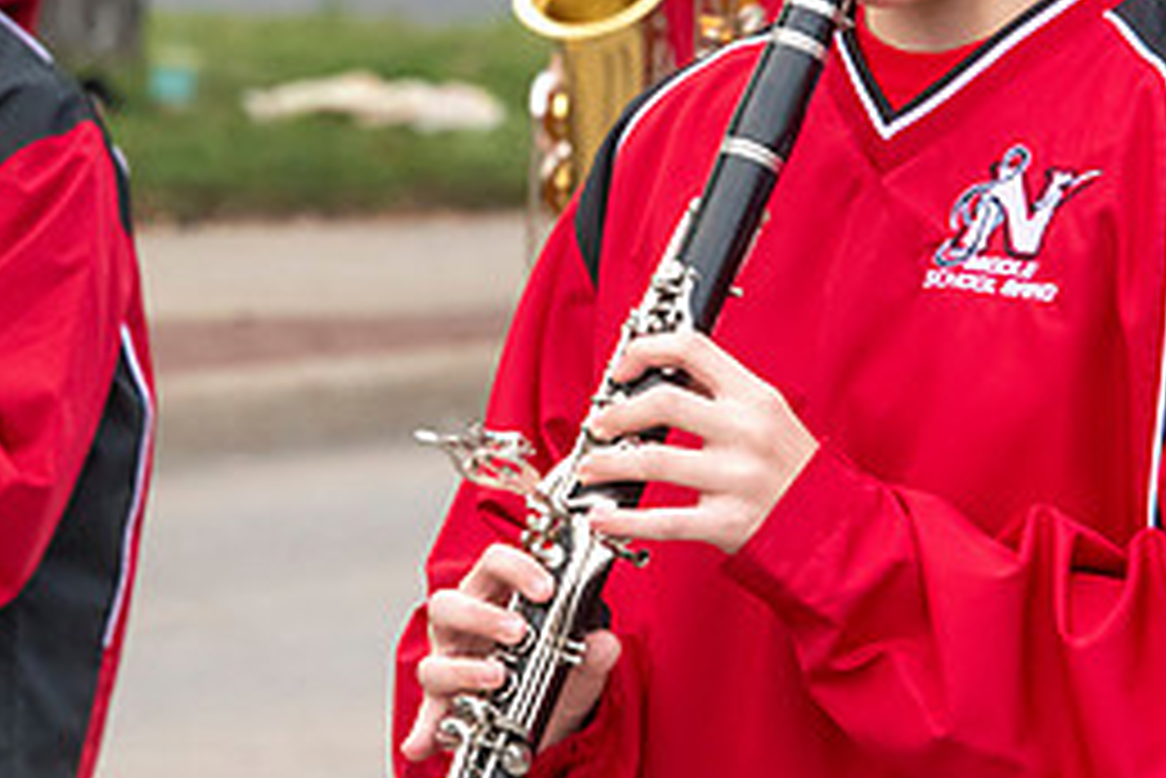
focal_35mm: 470
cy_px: 245
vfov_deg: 2.9
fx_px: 15231
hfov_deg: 4.4
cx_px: 567
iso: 3200
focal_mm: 210
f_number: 11
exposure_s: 1/250
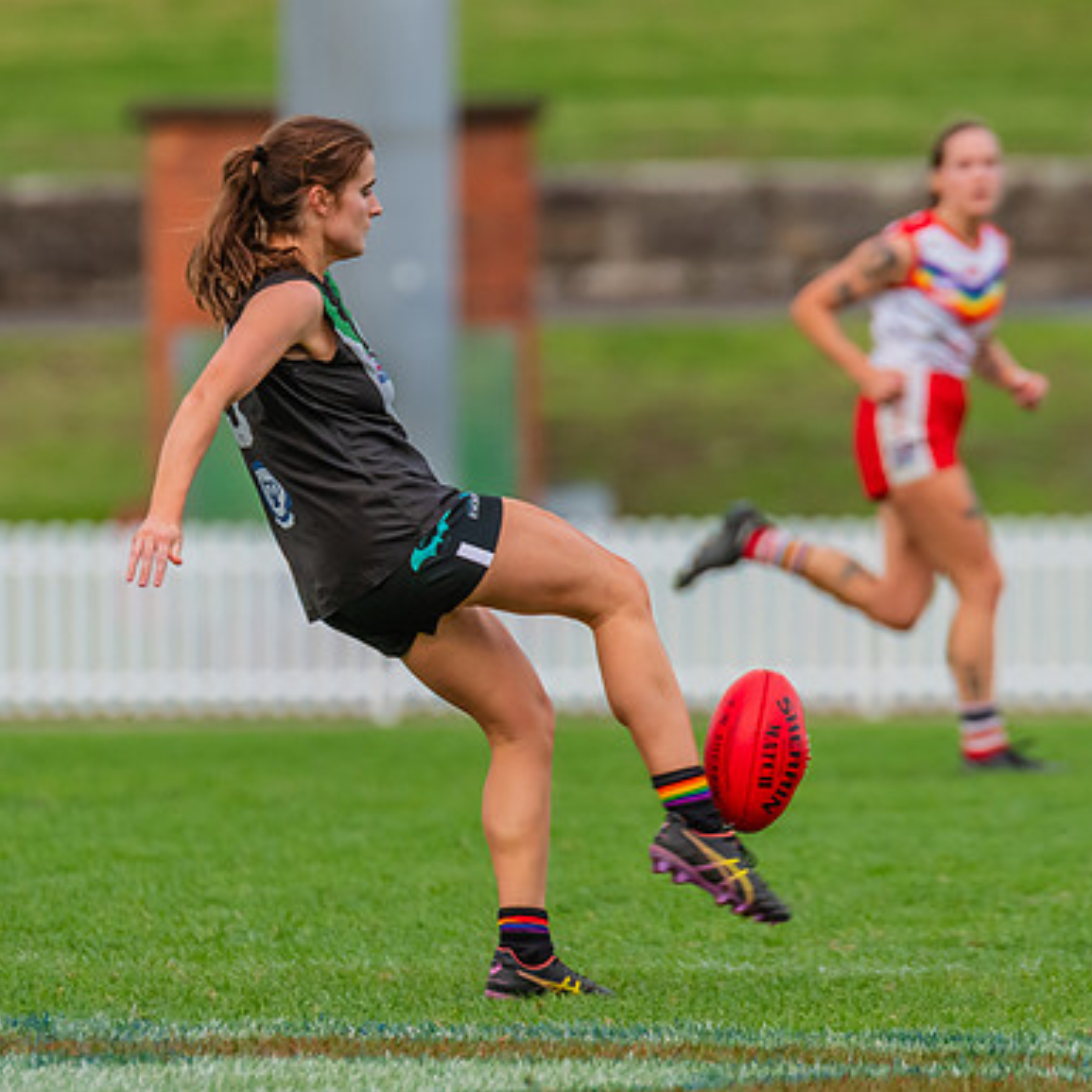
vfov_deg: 2.1
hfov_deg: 2.1
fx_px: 29766
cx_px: 481
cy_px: 469
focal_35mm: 834
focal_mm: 420
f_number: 5.6
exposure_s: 1/1000
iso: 800
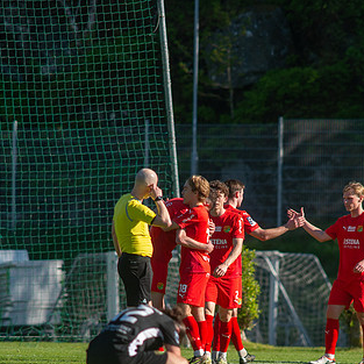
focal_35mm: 878
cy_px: 292
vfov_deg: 2.0
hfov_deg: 2.0
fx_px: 10445
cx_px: 203
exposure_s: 1/1600
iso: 360
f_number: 4.5
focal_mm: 420
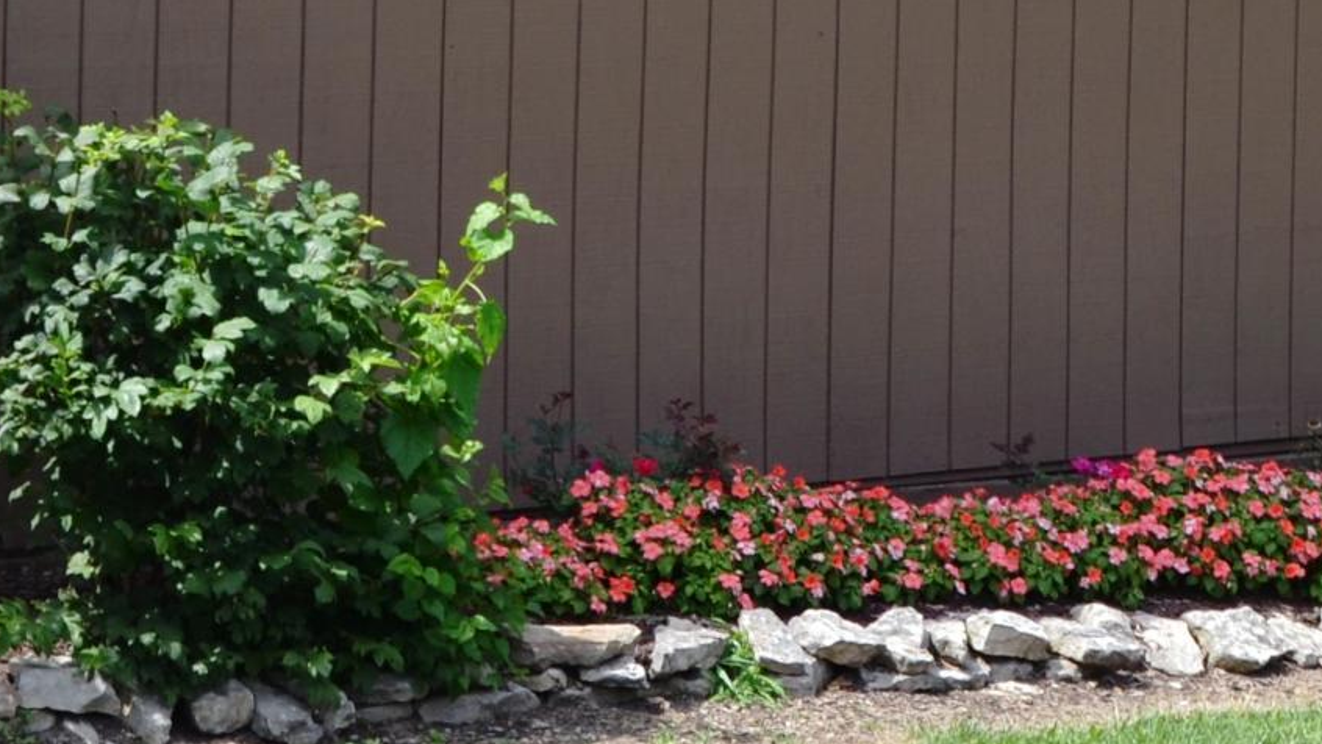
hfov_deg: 13.8
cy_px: -269
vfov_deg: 7.7
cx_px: 752
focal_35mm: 156
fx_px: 5469
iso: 100
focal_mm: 28
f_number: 6.3
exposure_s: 1/160
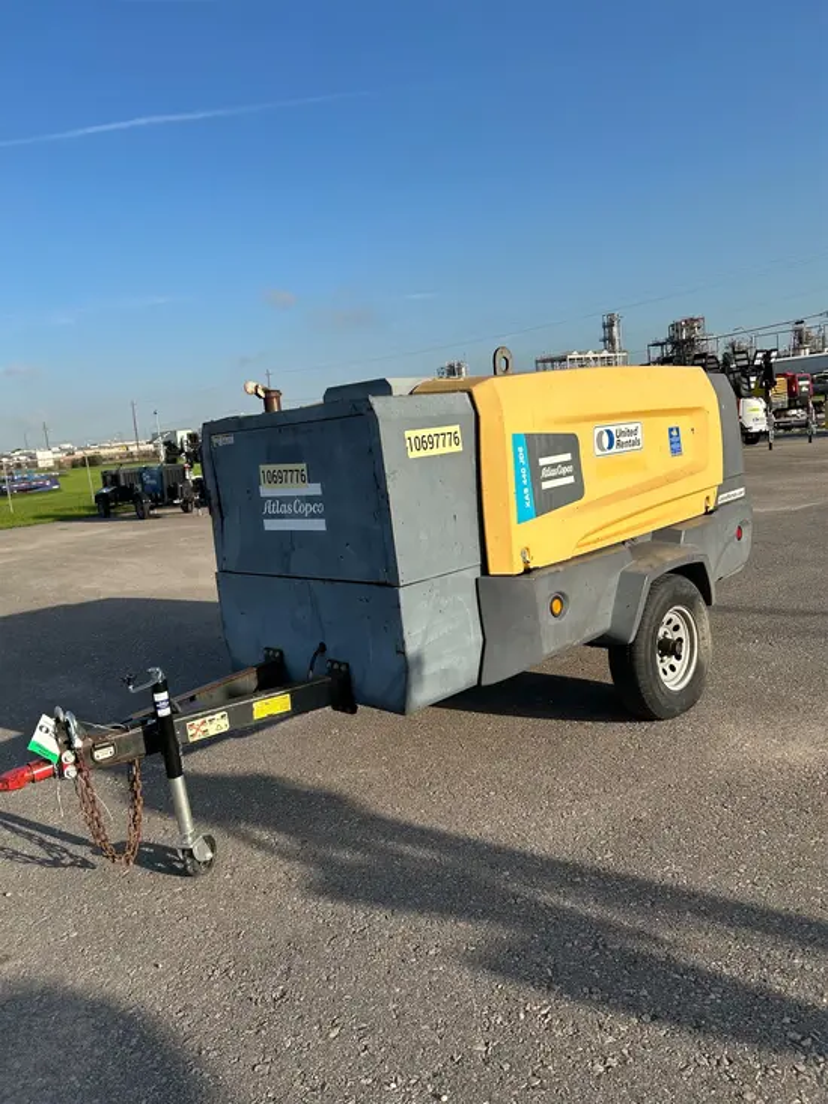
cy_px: 552
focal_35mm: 26
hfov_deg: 53.1
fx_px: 829
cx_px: 414
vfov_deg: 67.3
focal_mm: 5.7
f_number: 1.5
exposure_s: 1/3831
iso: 50
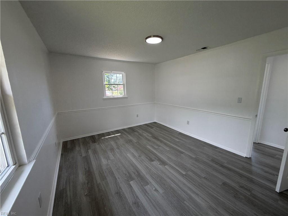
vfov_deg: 85.7
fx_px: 116
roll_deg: +1.3
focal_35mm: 14
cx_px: 144
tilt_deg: -9.3
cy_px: 108
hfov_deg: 102.1
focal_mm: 2.22
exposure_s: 1/121
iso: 100
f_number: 2.2
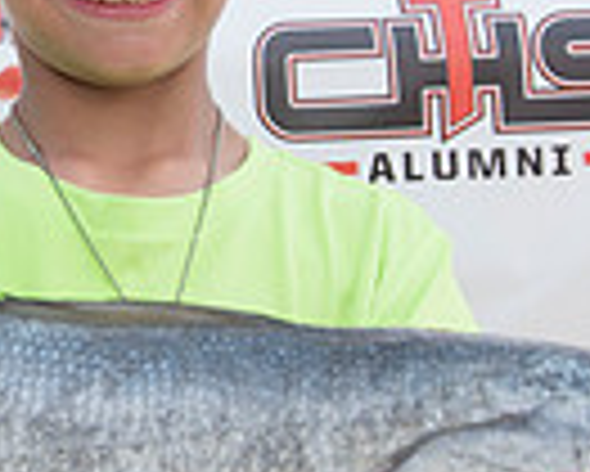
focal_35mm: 100
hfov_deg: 18.3
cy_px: 34
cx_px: -95
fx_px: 1747
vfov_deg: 15.2
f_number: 6.3
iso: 250
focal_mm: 24
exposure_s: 1/500
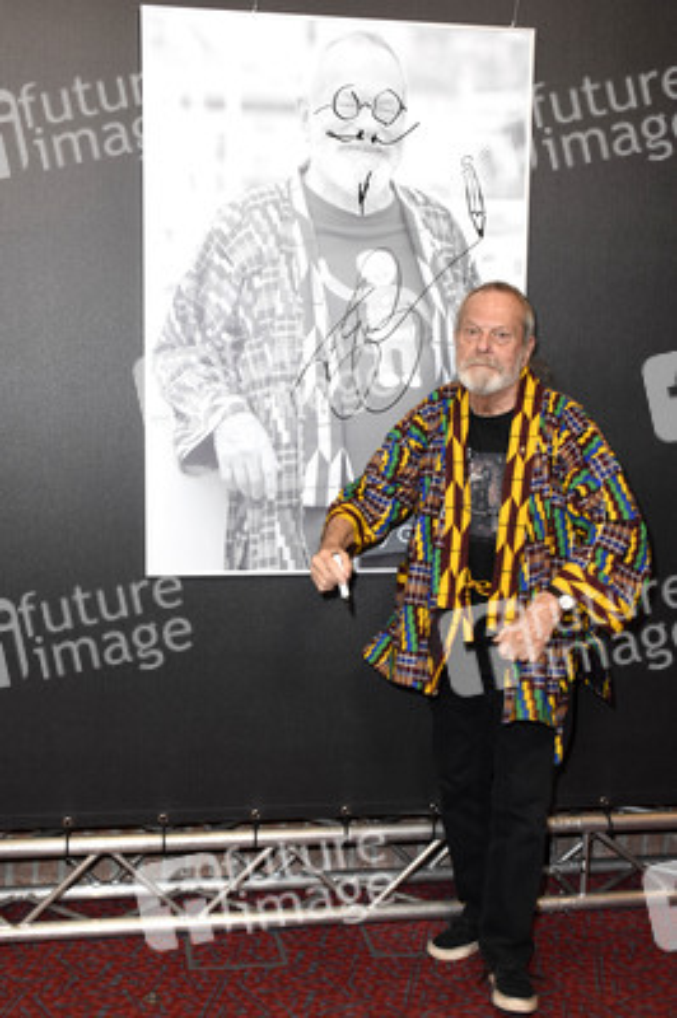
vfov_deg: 53.2
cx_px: 338
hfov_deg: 36.8
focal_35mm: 36
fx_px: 1017
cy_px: 509
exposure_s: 1/160
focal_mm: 24
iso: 1250
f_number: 6.3
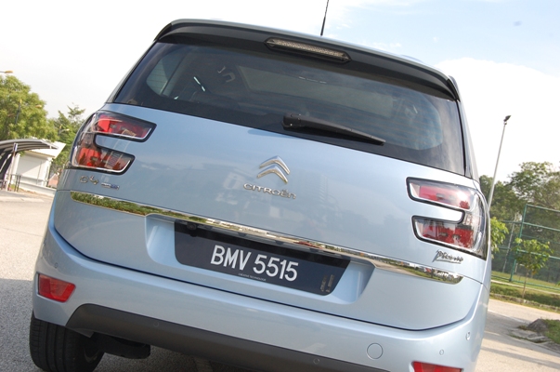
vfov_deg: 23.7
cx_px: 280
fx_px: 885
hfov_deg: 35.1
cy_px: 186
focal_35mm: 57
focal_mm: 38
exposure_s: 1/200
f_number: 7.1
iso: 400
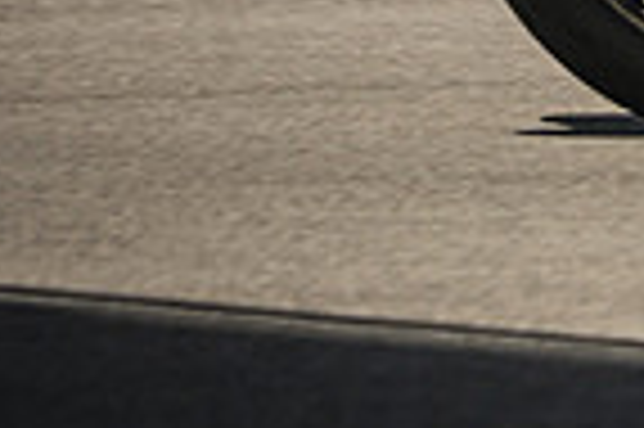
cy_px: -255
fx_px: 30412
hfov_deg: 1.2
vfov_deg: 0.8
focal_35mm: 1702
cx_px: 1198
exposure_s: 1/1600
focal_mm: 280
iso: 250
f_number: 2.8
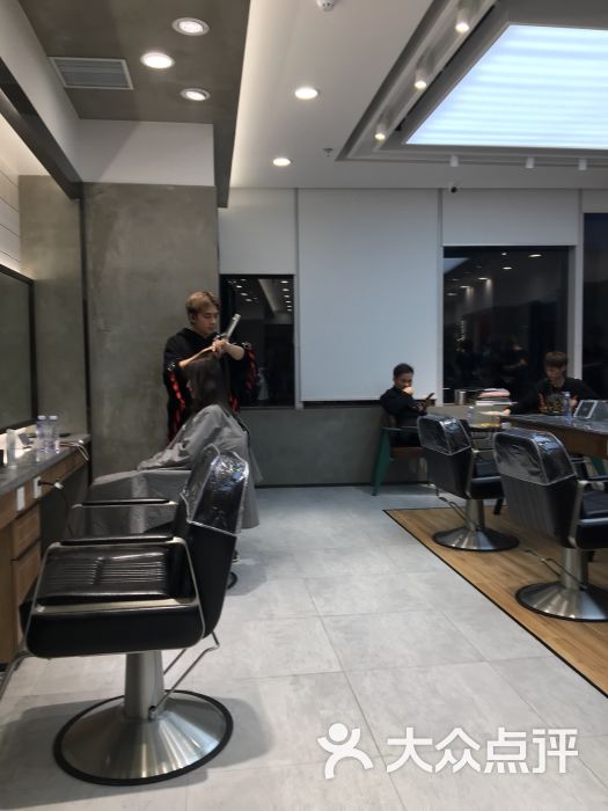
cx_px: 304
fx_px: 679
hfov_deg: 48.2
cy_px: 406
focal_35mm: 29
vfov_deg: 61.7
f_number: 2.2
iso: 32
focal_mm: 4.15
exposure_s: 1/100
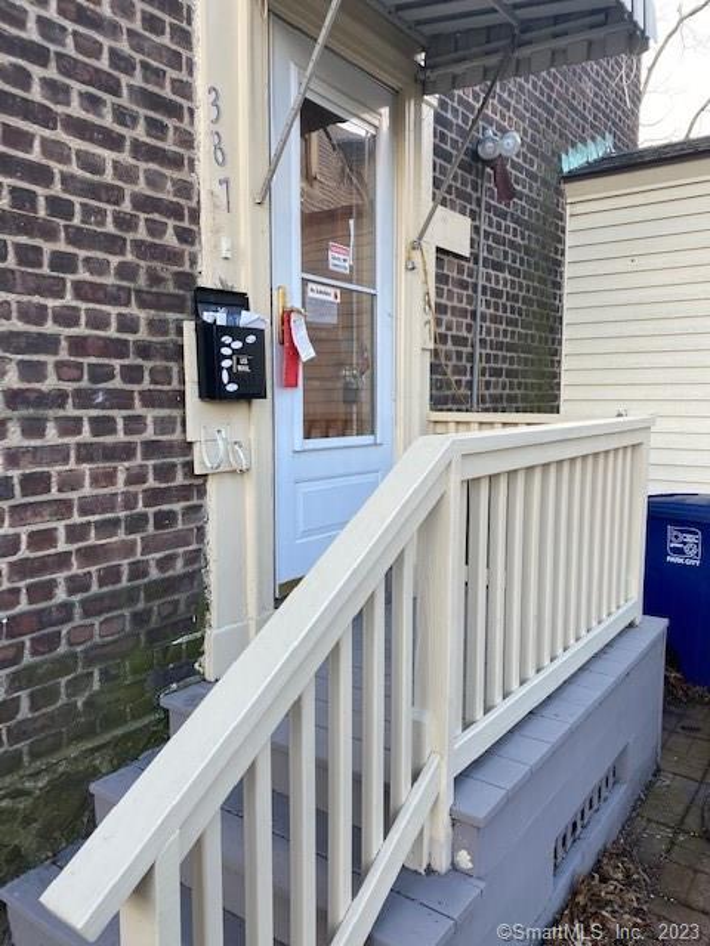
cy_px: 473
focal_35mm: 26
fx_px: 711
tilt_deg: -4.5
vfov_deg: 67.3
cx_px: 355
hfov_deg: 53.1
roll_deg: -0.2
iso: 32
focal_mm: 4.25
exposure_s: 1/173
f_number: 1.8
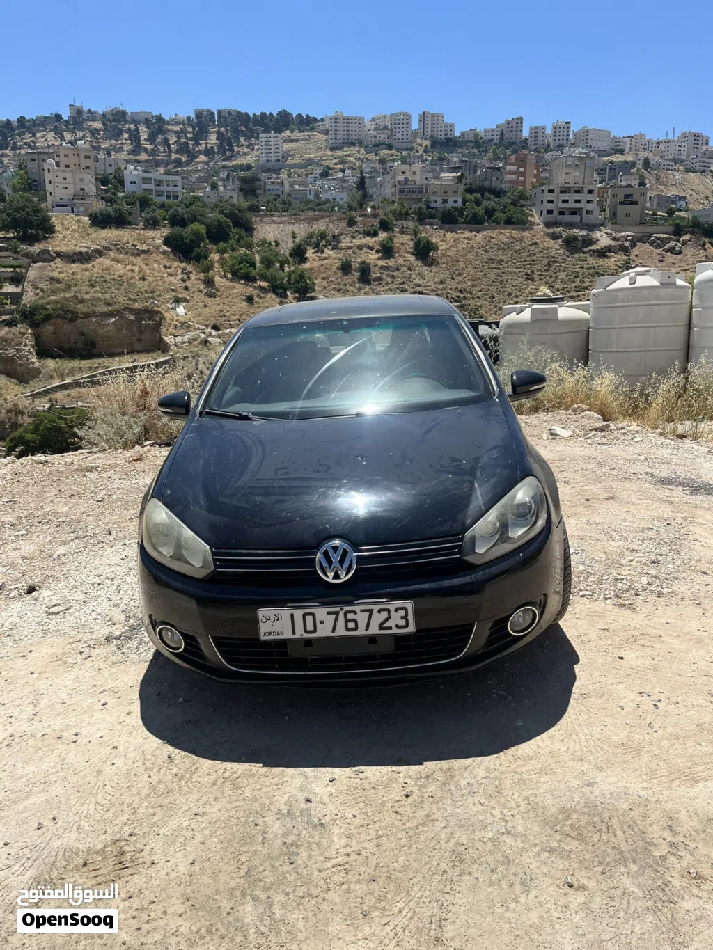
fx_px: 714
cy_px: 475
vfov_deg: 67.3
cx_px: 356
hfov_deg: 53.1
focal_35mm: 26
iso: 50
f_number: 1.6
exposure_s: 1/4310
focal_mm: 5.1
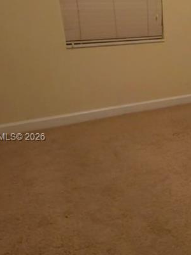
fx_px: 309
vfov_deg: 44.8
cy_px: 138
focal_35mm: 42
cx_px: 214
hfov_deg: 30.5
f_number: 2.2
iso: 640
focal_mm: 2.22
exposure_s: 1/60
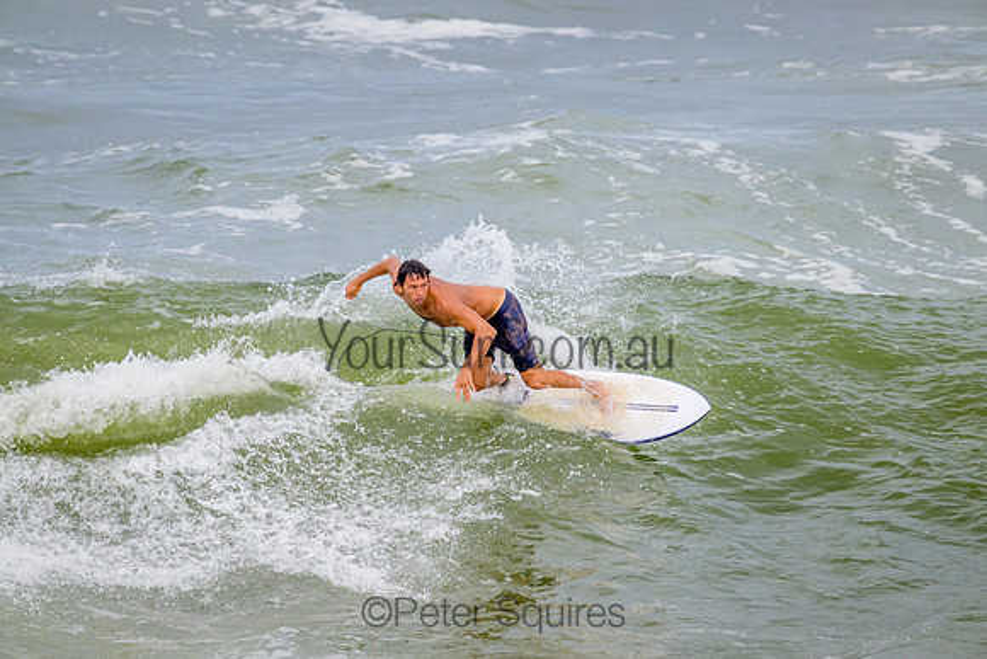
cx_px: 494
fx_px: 21937
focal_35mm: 800
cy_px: 330
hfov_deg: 2.6
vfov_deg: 1.7
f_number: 11
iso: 1250
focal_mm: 800
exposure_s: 1/2000
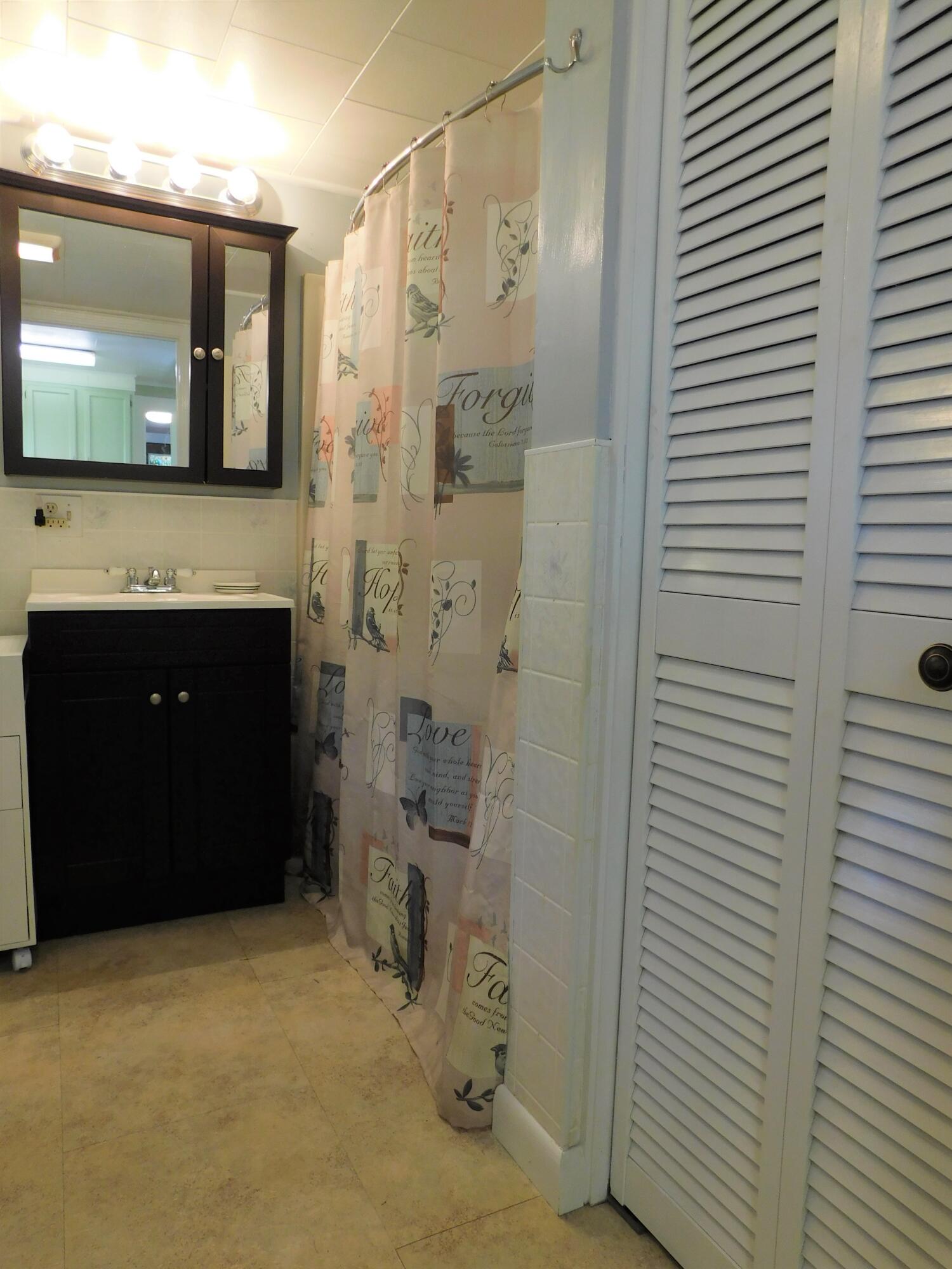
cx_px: 476
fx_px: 843
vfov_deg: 73.9
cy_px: 634
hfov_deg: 58.9
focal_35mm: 23
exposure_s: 1/30
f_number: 3
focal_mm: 4
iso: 125
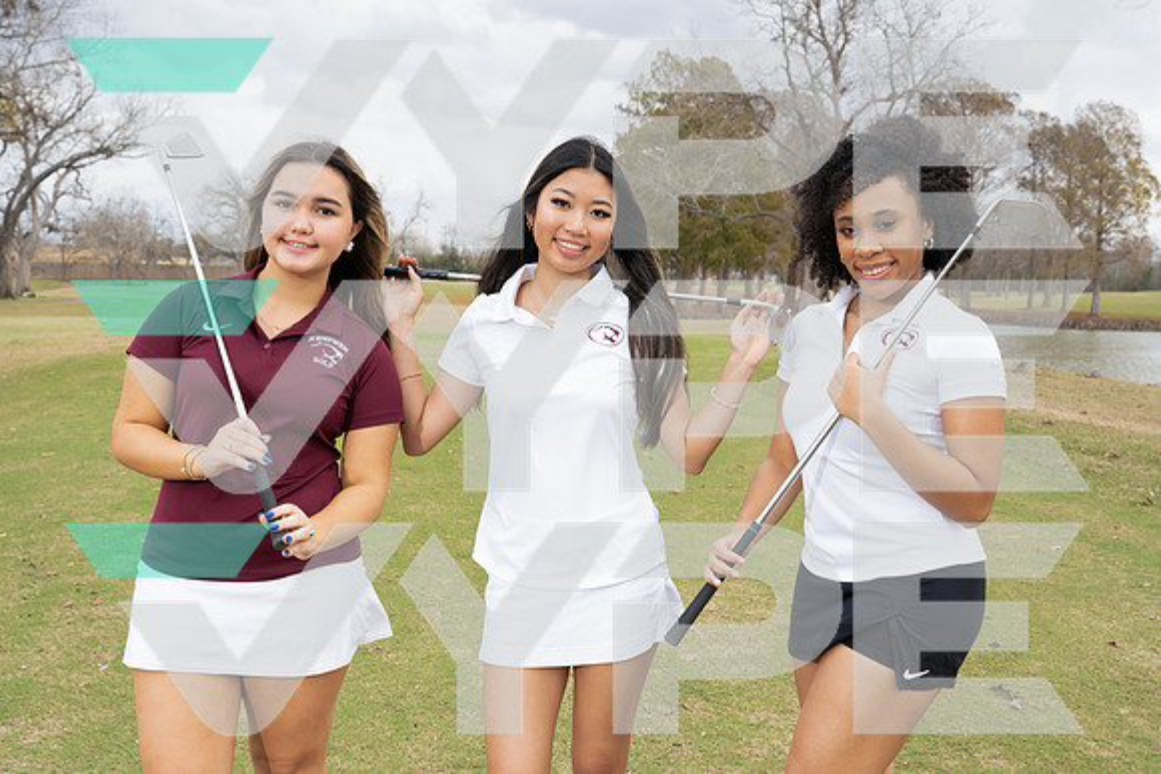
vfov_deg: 30.5
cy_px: 387
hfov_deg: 44.5
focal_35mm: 44
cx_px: 580
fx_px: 1419
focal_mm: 44
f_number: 8
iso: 400
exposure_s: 1/250
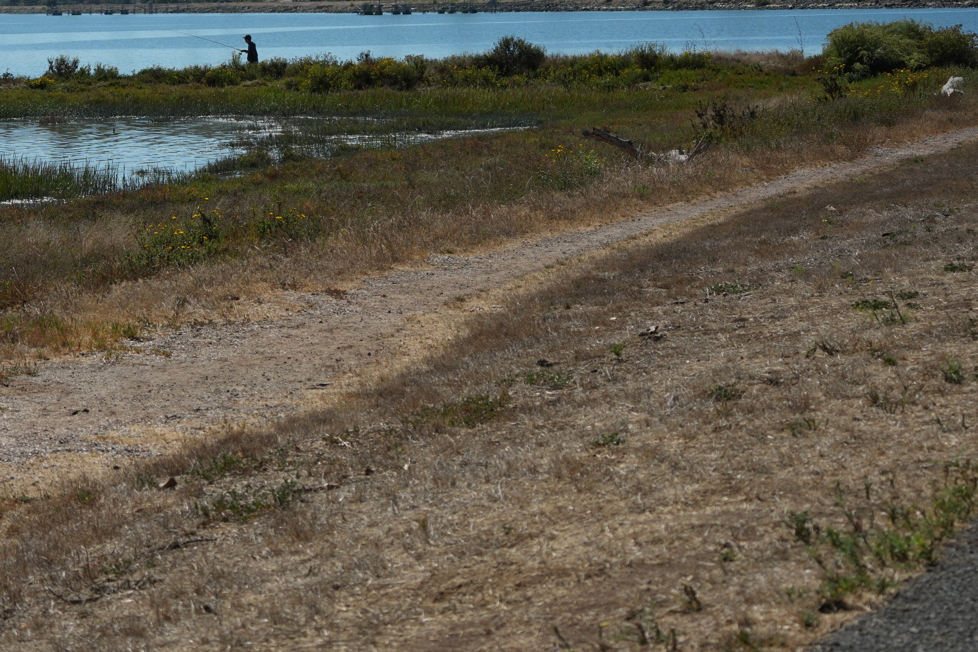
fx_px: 2852
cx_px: 261
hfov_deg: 19.3
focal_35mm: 105
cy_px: 148
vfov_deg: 13.0
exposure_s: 1/3200
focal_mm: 57
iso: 250
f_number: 4.5
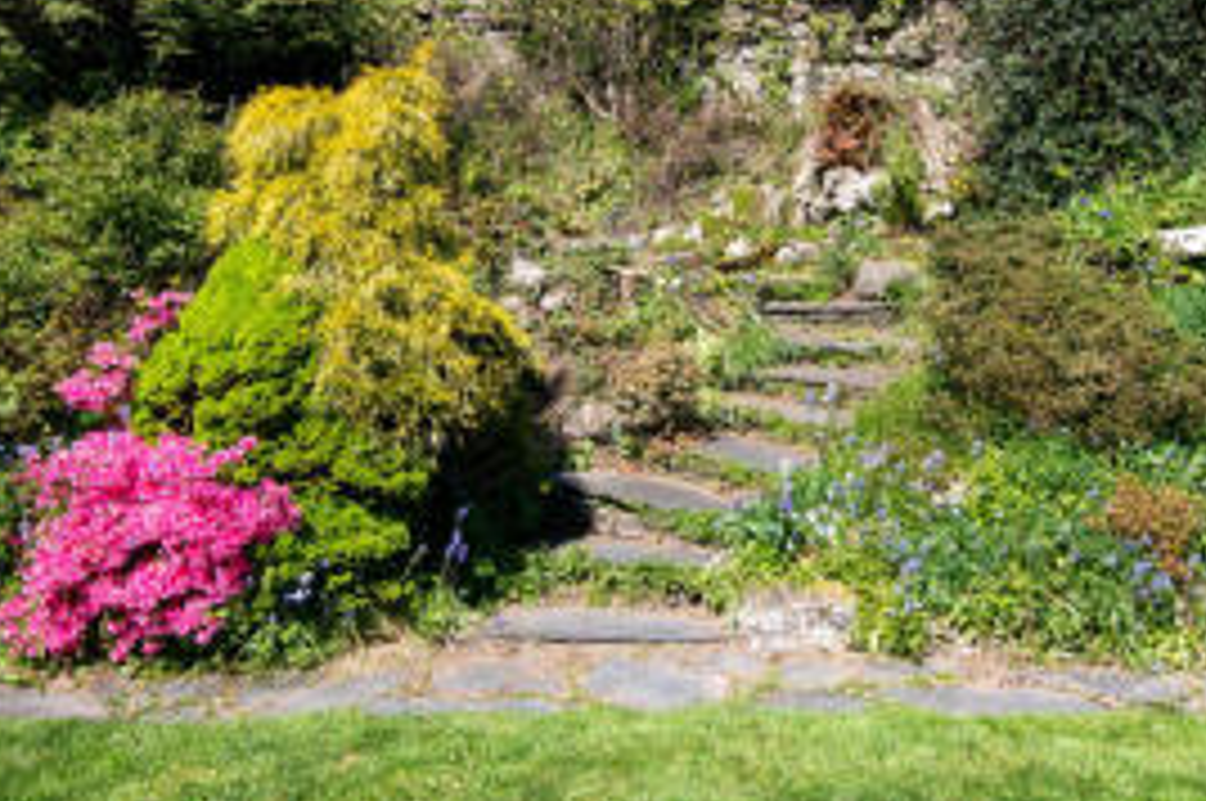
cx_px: 639
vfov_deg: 38.6
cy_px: 106
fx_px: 1071
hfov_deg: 58.7
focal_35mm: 32
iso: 125
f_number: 6.3
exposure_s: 1/400
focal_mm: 12
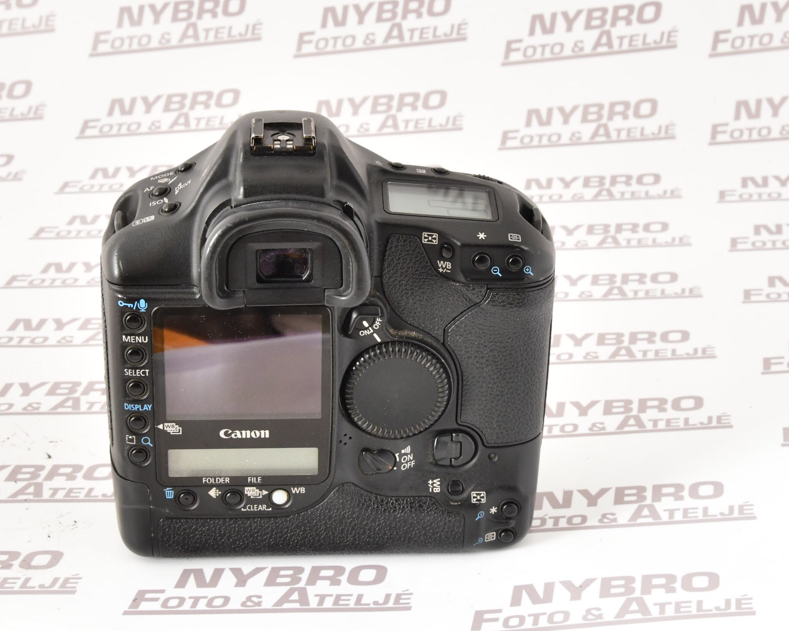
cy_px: 319
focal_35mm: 46
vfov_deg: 32.8
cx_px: 331
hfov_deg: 40.2
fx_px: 1074
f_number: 13
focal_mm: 40
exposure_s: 1/125
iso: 1600
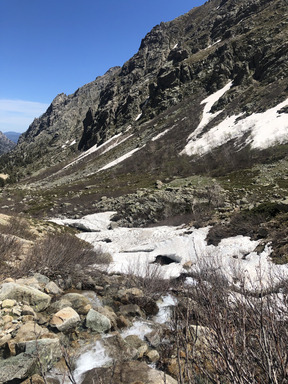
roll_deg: -1.2
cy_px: 192
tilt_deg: -9.9
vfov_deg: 63.4
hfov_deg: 49.7
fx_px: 311
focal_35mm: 28
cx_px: 144
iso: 20
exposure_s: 1/2667
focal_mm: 4
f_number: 1.8
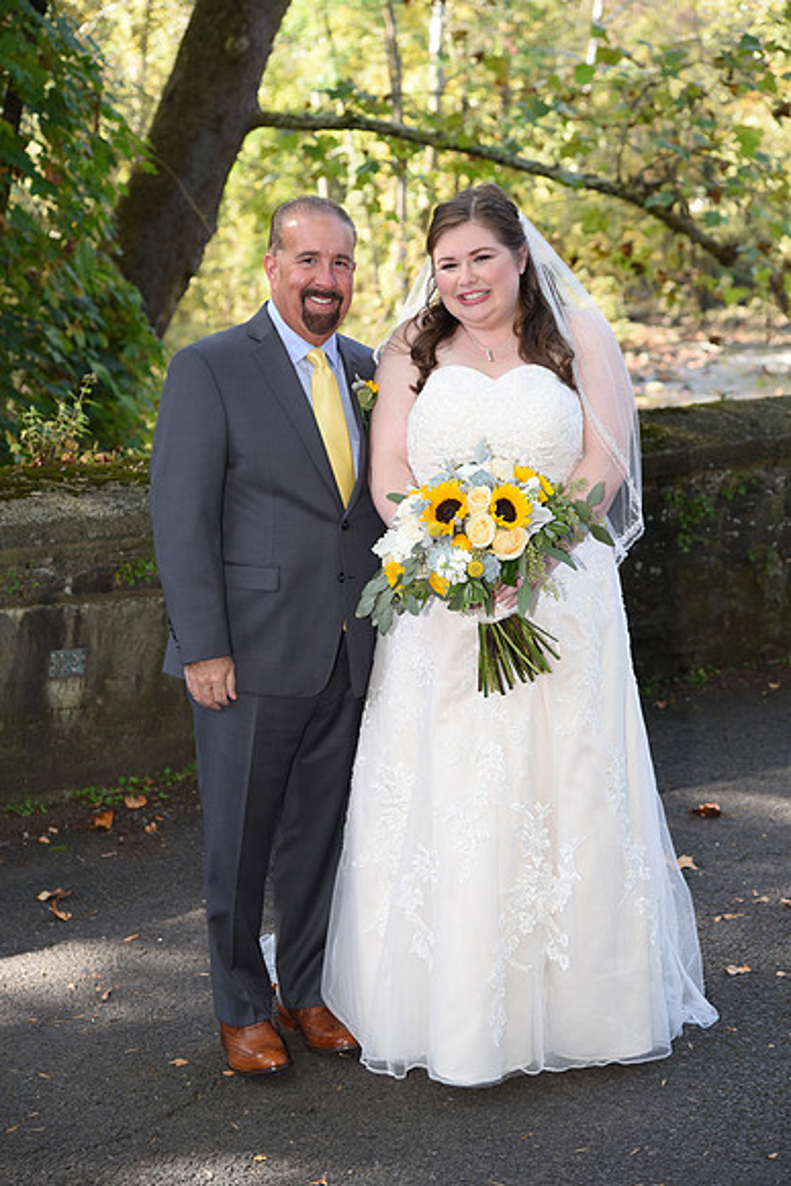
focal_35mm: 66
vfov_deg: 30.5
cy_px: 593
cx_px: 396
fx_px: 2174
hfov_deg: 20.6
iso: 500
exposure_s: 1/200
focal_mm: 66
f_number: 4.5
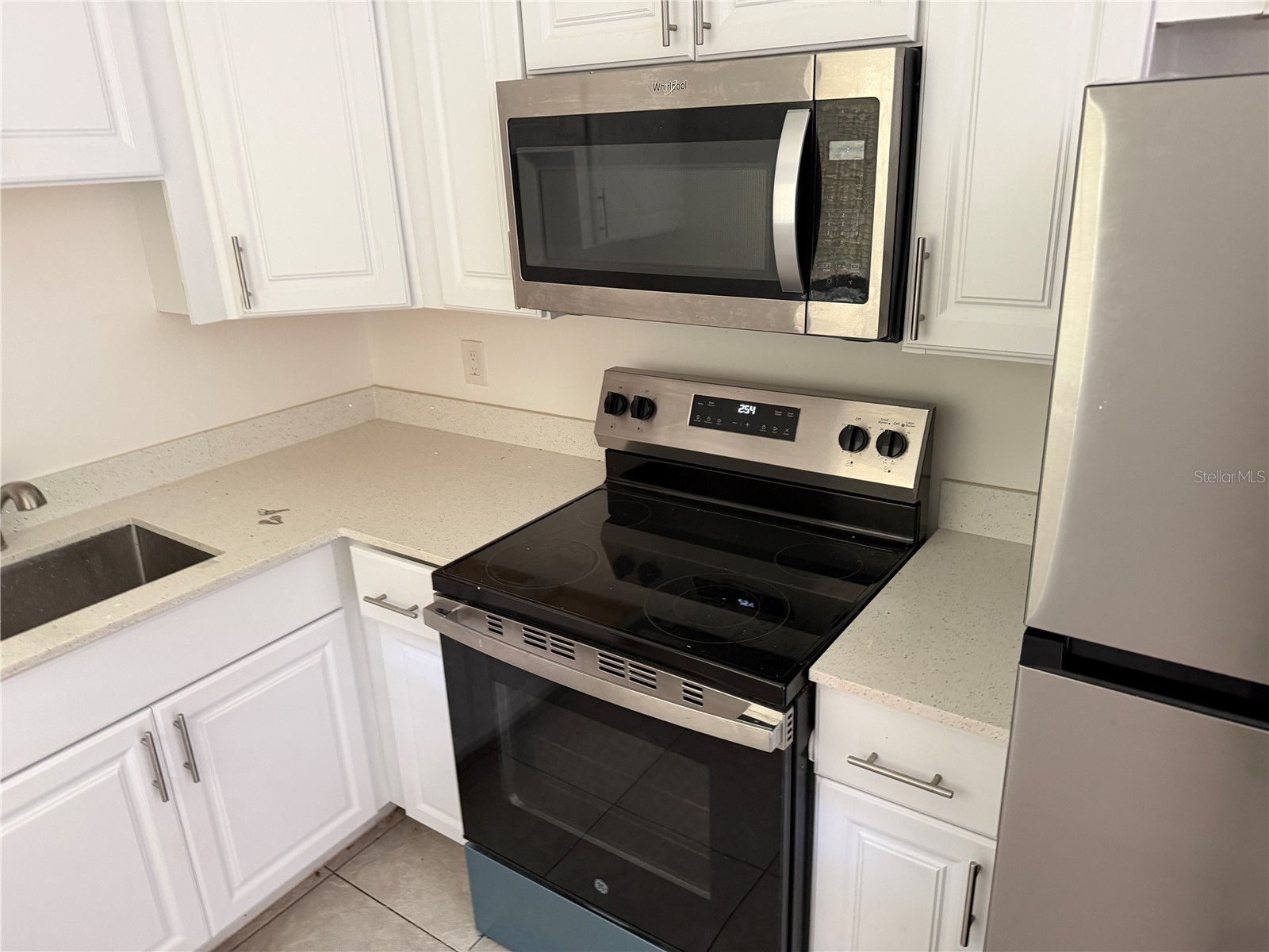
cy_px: 476
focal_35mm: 24
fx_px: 880
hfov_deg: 71.6
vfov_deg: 56.8
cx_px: 634
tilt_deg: -21.1
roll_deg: +1.3
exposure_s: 1/60
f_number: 1.78
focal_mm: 6.76
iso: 400
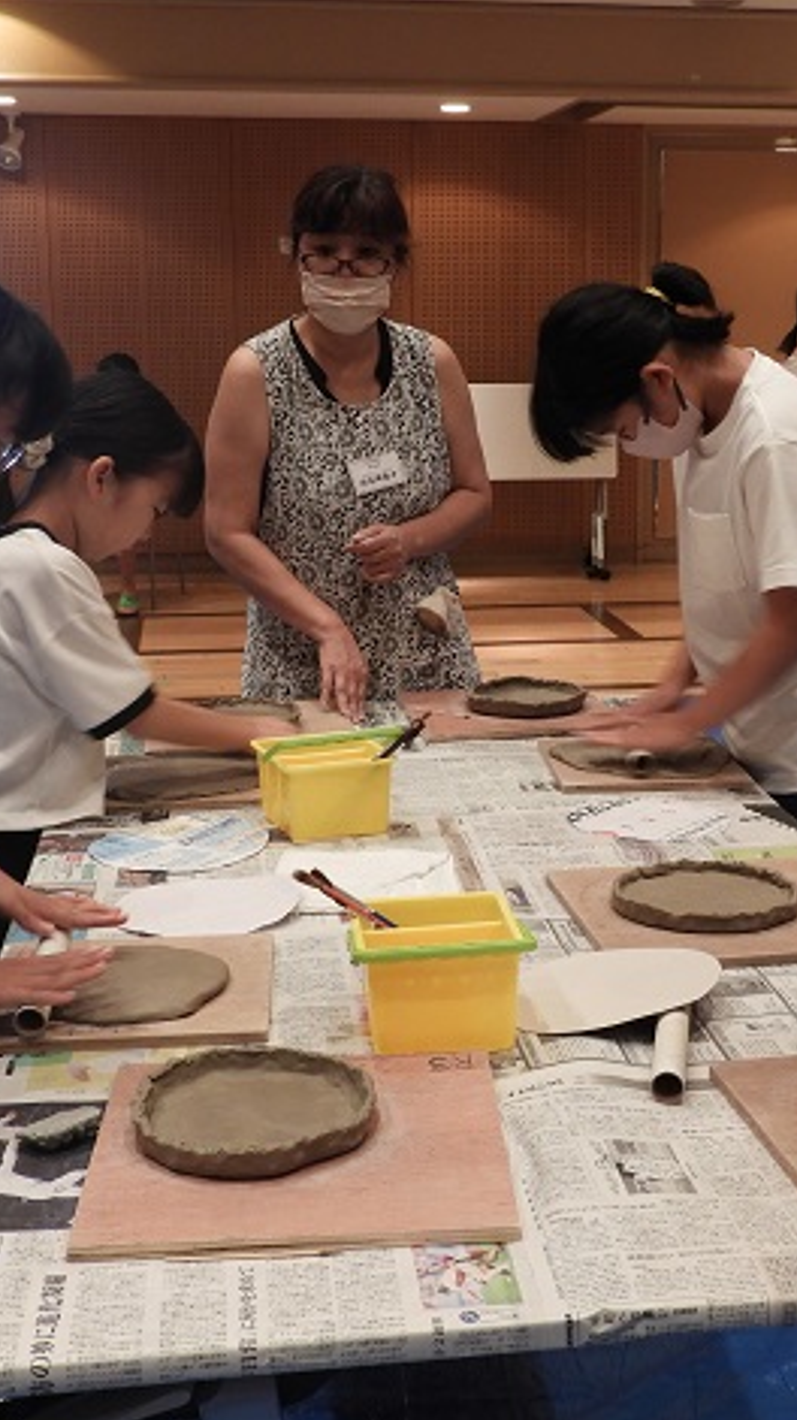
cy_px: 698
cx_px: 507
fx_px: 1843
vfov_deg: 42.1
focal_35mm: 49
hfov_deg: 24.3
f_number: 3.6
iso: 220
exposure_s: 1/30
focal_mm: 5.9
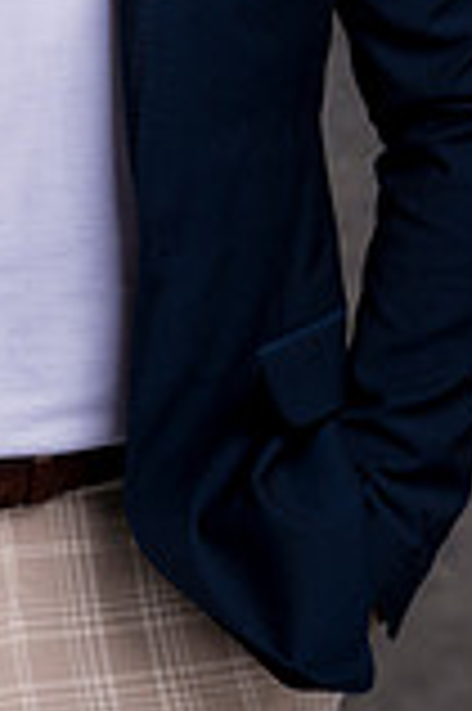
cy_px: -171
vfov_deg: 8.4
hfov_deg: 5.7
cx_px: -13
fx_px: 4769
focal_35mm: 242
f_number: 5
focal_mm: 85
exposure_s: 1/200
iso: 100
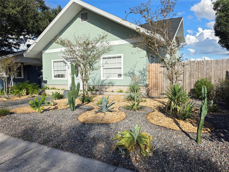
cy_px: 86
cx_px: 114
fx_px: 152
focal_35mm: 23
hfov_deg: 73.9
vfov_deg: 58.9
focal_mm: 6.3
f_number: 1.7
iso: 80
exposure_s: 1/3291
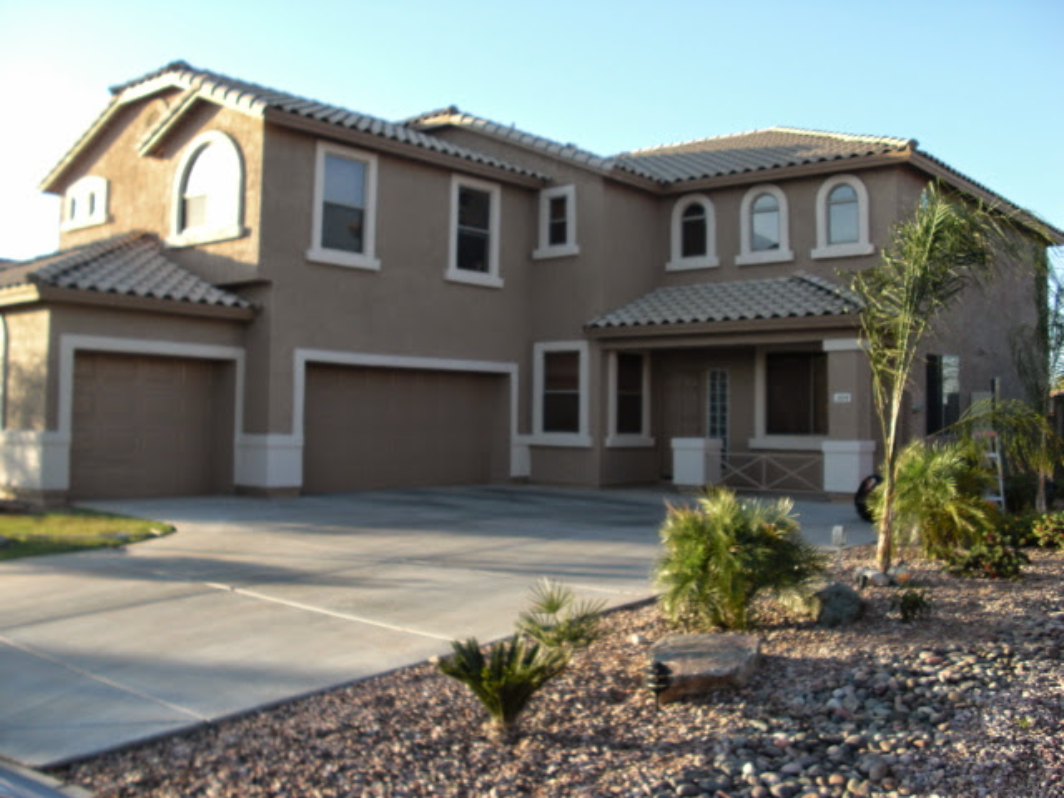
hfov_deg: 51.4
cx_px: 532
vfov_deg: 39.7
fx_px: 1107
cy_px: 399
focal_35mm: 36
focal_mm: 6.3
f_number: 2.8
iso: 50
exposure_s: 1/200
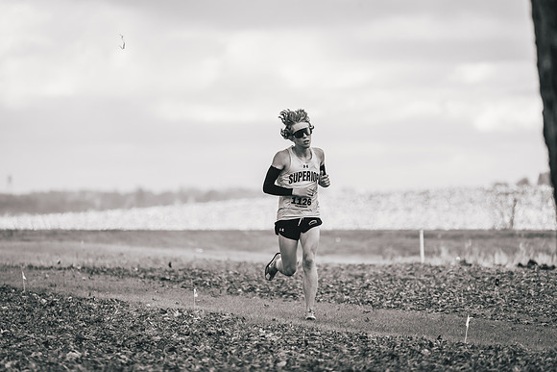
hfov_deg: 5.1
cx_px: 278
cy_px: 186
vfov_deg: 3.4
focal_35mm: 405
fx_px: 6268
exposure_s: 1/1000
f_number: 6.3
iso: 400
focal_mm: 400
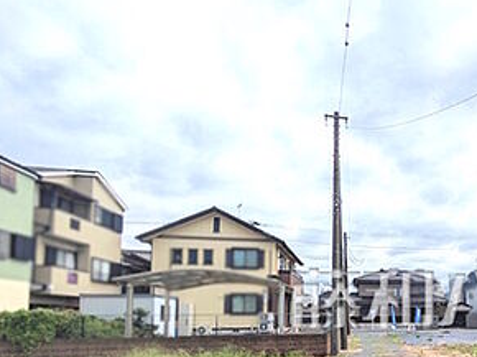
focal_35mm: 29
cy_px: 298
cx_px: 465
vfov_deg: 45.1
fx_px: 399
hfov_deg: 51.0
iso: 52
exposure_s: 1/4367
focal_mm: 1.83
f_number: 2.2
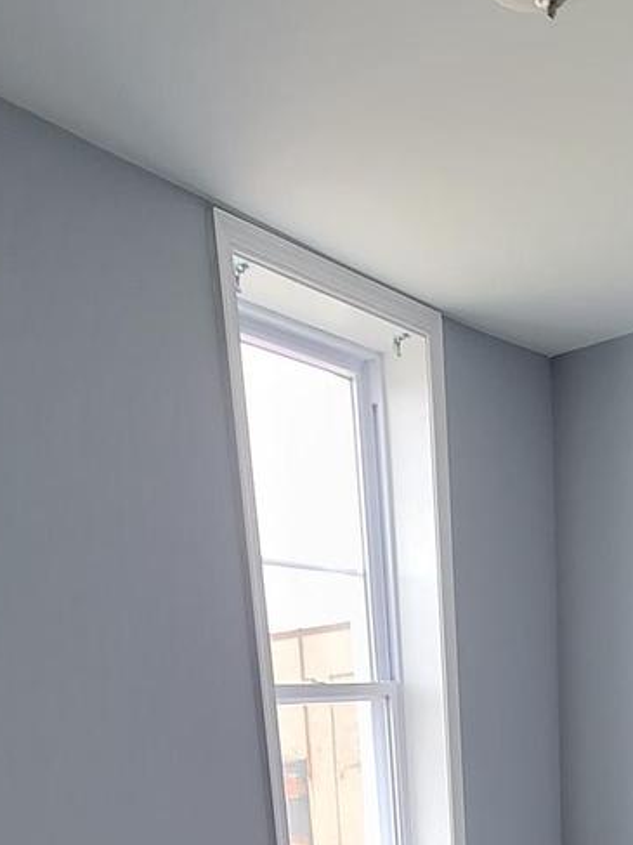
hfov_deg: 35.1
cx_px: 336
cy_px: 1083
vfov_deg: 33.9
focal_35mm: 41
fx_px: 1000
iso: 160
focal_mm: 2.2
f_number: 2.2
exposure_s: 1/60
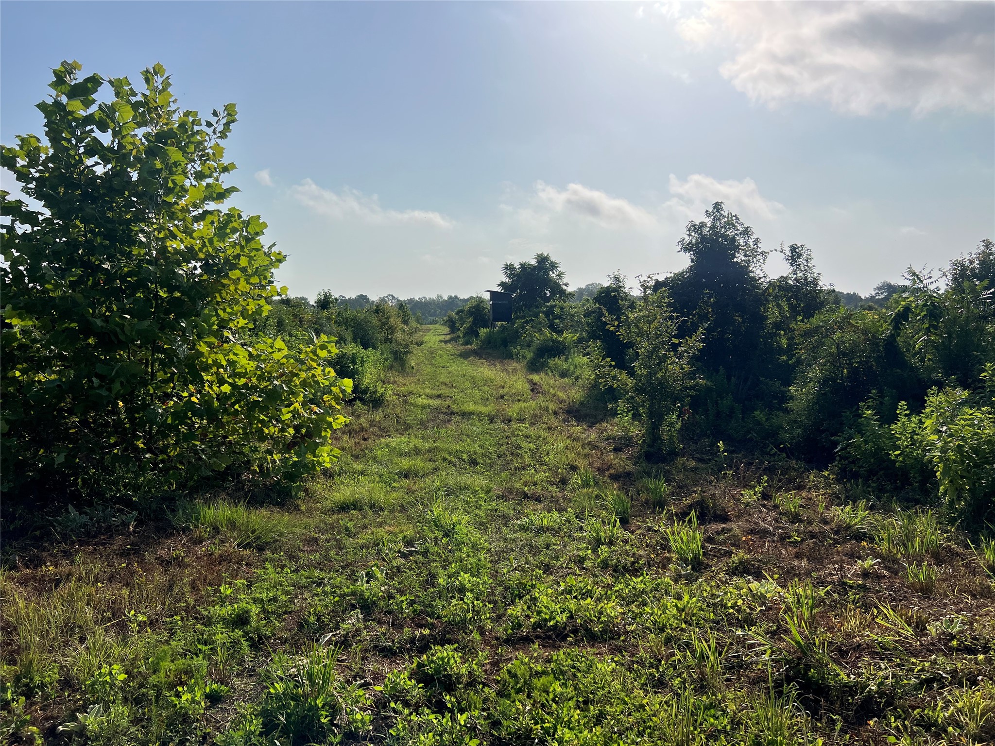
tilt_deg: -3.2
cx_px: 498
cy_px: 373
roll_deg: +0.8
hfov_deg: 67.3
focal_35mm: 26
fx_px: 747
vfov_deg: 53.1
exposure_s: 1/12658
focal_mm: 5.7
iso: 50
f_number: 1.5
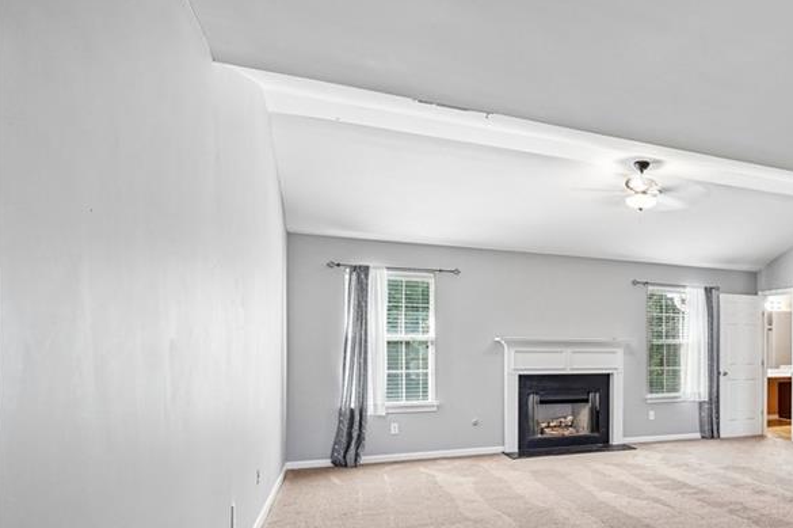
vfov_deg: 45.8
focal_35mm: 28
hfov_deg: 57.8
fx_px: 616
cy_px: 339
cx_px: 689
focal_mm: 16
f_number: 8
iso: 800
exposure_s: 1/8
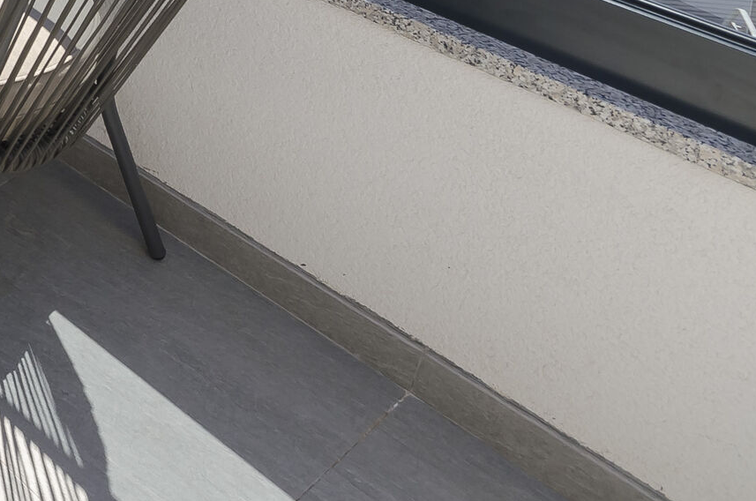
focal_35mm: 49
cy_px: -210
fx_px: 1027
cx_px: -376
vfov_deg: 23.1
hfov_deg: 27.7
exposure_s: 1/200
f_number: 10
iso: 100
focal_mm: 10
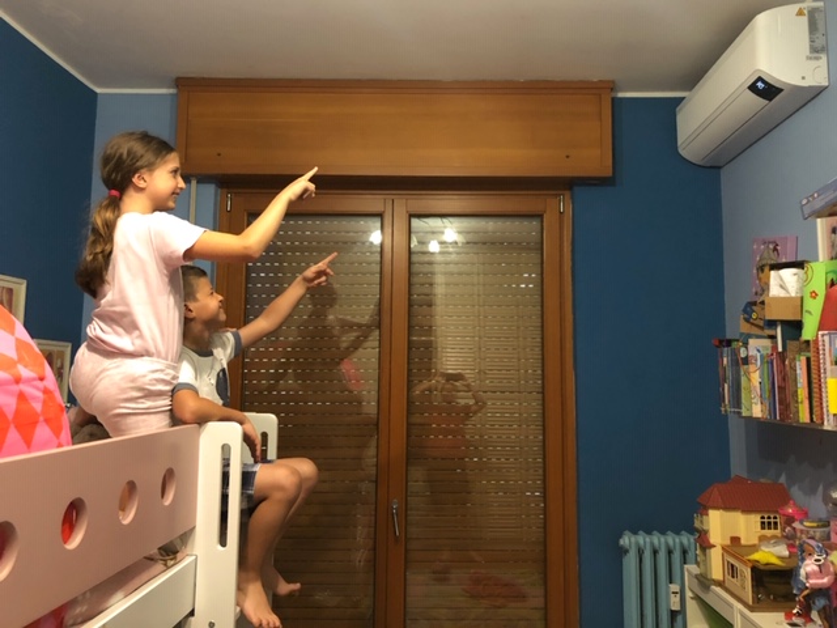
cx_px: 418
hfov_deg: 63.4
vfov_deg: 49.7
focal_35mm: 28
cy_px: 314
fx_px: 677
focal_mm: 3.99
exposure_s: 1/4
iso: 80
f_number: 1.8
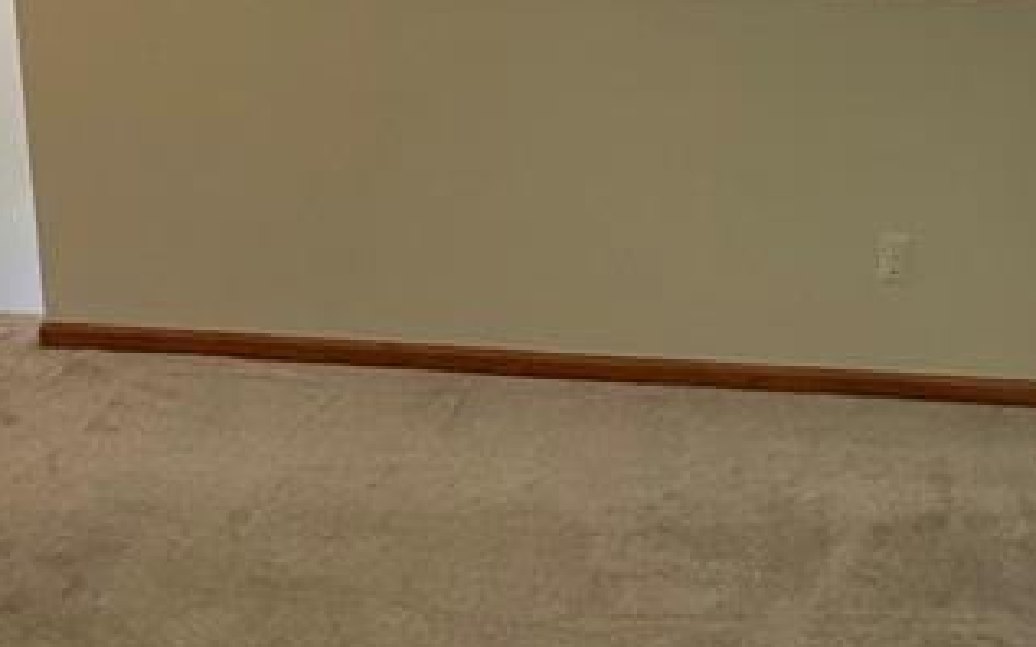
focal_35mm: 48
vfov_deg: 24.5
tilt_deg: -8.3
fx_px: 1355
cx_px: 1082
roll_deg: -1.5
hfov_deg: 36.7
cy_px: -118
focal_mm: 2.22
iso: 250
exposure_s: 1/120
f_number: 2.2
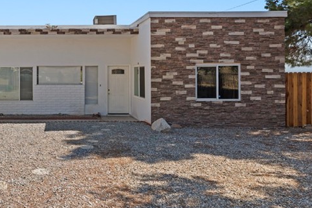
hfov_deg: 51.6
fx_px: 295
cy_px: 74
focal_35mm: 34
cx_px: 54
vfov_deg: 38.5
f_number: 7.1
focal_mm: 16
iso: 250
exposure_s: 1/250
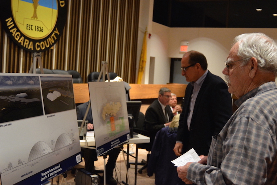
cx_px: 147
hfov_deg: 42.7
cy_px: 91
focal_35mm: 46
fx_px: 354
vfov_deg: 29.3
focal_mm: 26
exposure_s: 1/30
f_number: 4
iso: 2200
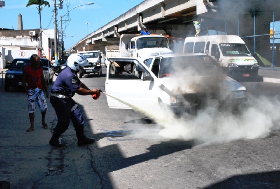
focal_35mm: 51
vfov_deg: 26.6
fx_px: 398
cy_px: 94
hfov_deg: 38.8
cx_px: 140
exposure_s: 1/800
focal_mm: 34
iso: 1600
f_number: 14
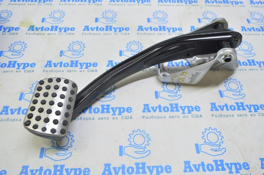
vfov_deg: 43.5
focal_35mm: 30
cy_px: 88
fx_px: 220
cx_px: 132
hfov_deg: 62.0
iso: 400
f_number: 5.6
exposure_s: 1/20
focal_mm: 20
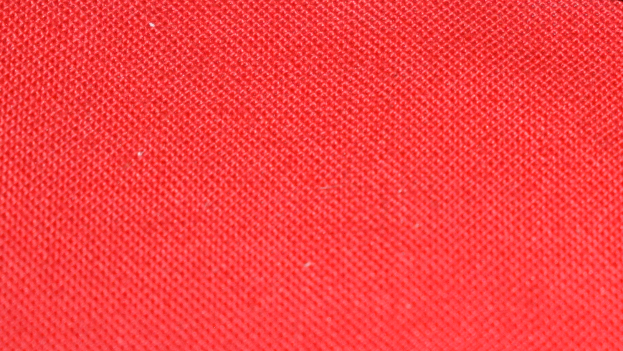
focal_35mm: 239
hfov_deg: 8.9
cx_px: 696
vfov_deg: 5.1
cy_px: -73
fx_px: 3956
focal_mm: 55
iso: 1250
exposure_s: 1/200
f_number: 5.6
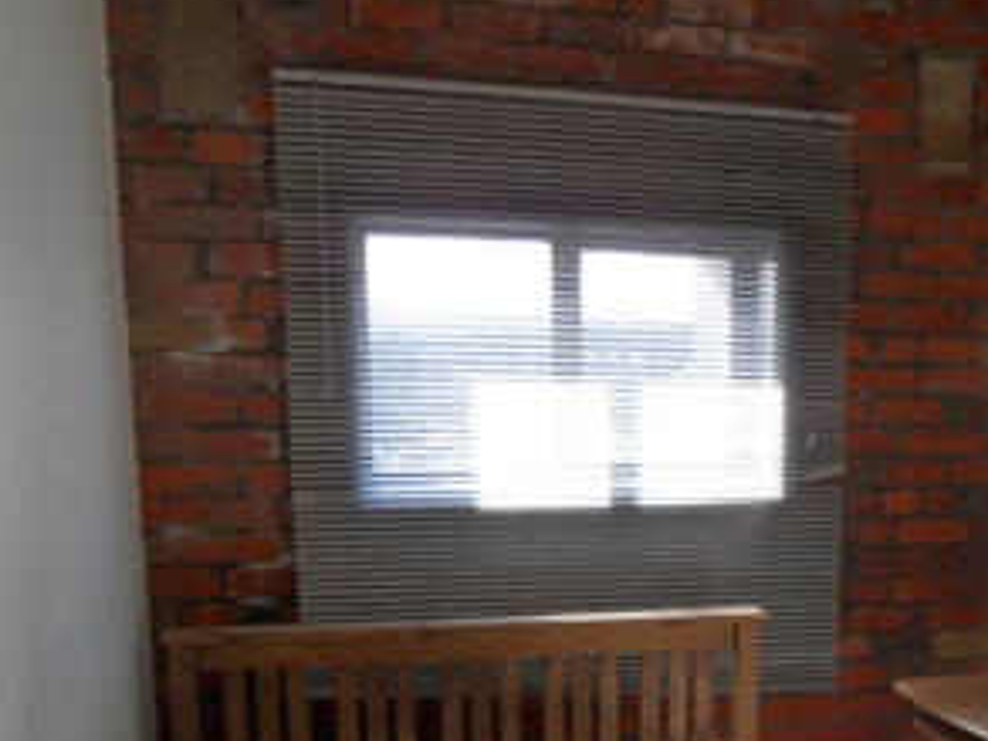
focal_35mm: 48
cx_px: 790
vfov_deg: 28.9
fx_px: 1370
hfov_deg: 38.2
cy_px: 685
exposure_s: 1/45
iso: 100
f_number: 3.2
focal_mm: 3.9
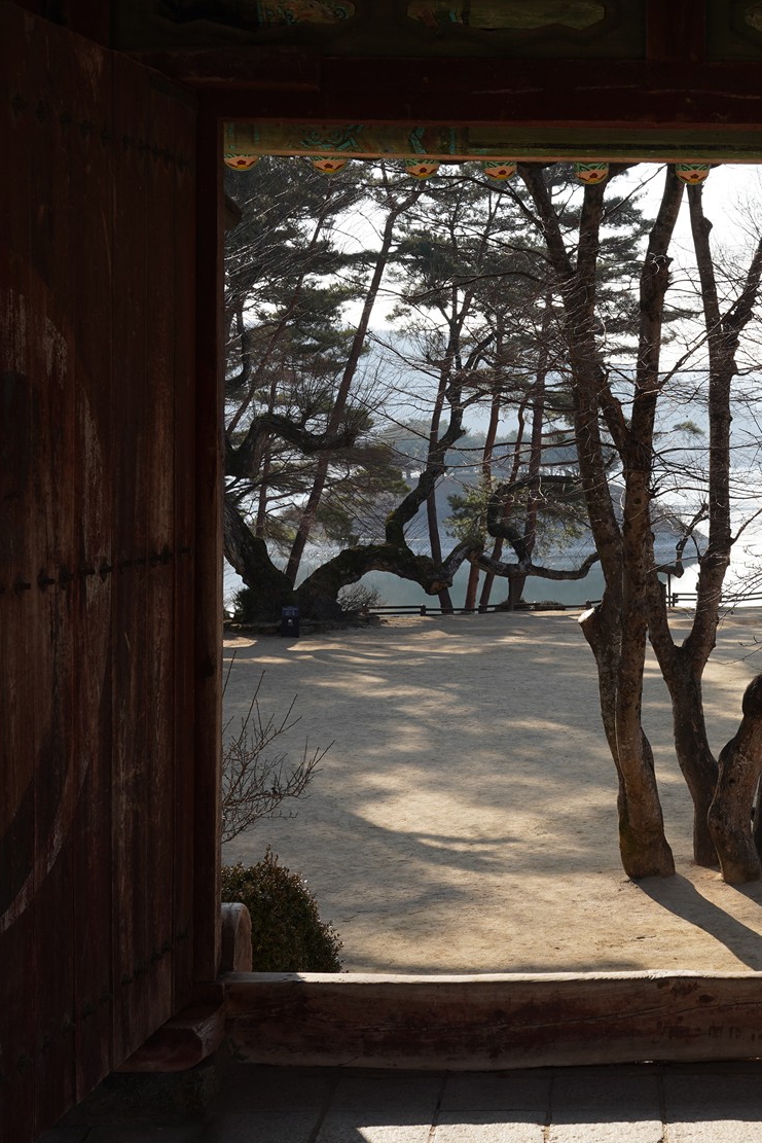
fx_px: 1999
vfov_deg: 31.8
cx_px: 652
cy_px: 485
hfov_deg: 21.2
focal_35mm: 63
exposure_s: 1/100
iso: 100
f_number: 10
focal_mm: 35
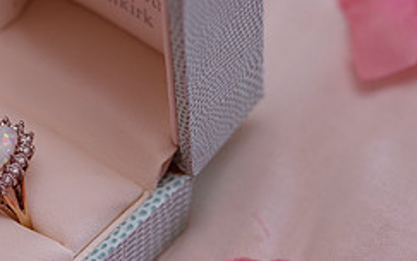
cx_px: 14
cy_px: 126
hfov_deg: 14.1
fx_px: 1660
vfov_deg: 9.0
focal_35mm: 146
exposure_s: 1/60
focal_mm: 60
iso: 320
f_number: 5.6
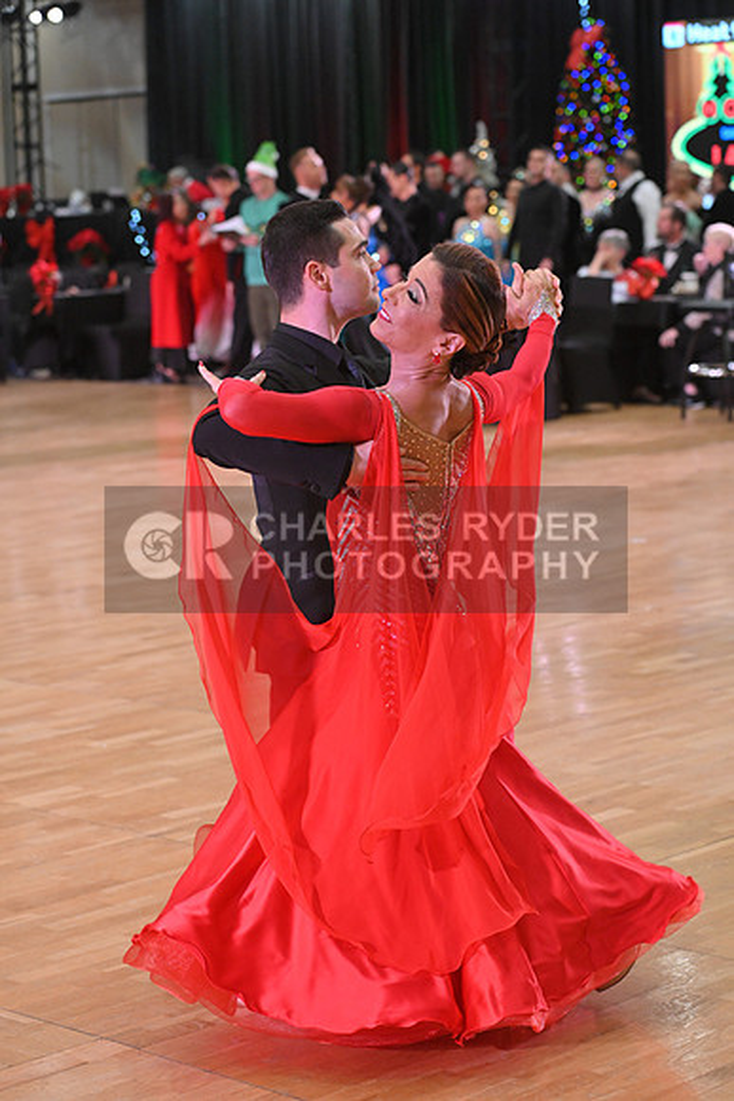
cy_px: 550
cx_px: 367
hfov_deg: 15.9
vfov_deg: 23.6
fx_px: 2628
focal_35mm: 86
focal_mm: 86
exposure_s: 1/400
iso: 3200
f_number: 5
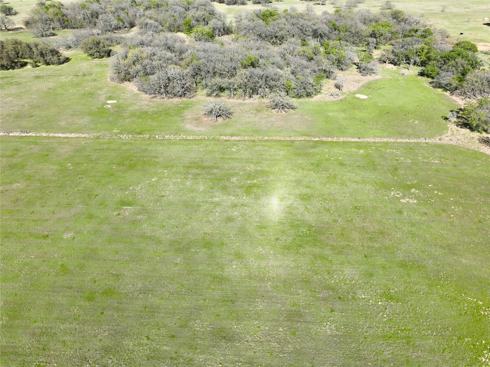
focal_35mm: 24
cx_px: 245
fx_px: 340
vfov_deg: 56.8
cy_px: 184
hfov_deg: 71.6
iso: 100
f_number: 2.8
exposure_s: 1/40
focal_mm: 12.29
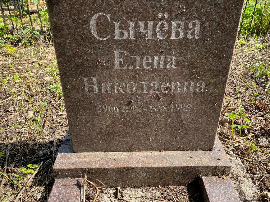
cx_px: 135
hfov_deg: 61.7
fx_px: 226
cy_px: 98
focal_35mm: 29
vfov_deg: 48.2
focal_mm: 4.25
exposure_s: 1/728
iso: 32
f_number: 1.8
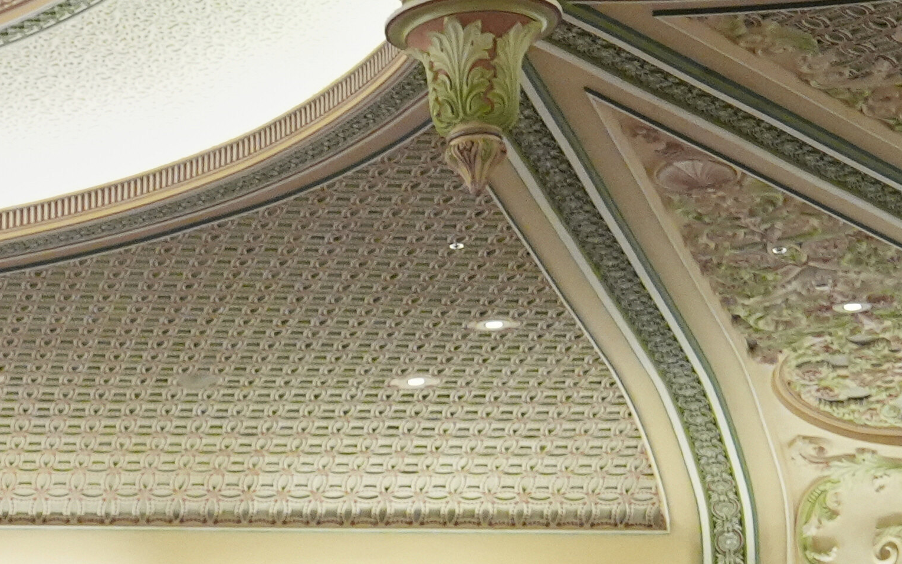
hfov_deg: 12.2
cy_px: 1127
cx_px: -437
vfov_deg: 7.7
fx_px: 4031
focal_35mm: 164
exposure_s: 1/500
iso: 4000
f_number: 4
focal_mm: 41
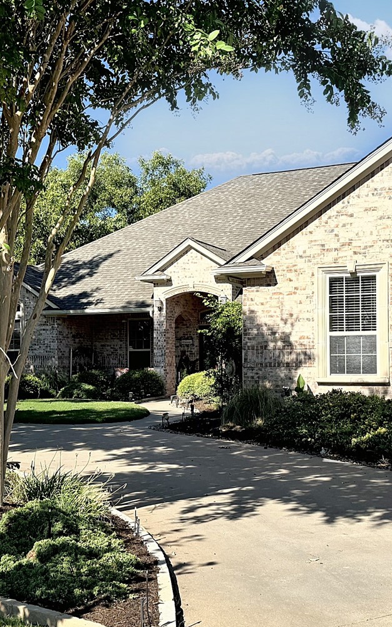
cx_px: 120
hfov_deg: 24.7
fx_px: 889
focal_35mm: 52
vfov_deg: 38.8
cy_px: 350
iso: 80
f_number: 1.8
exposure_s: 1/3922
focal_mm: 6.8
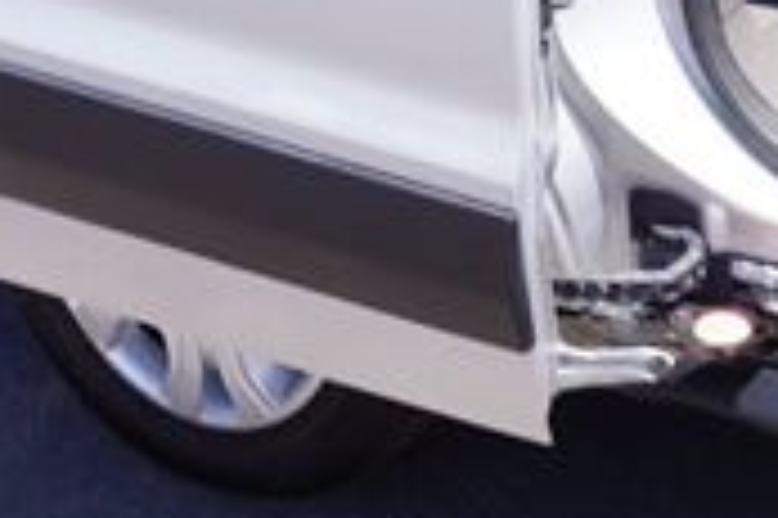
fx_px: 1922
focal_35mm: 89
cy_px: -401
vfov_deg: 13.8
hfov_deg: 21.1
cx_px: 962
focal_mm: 16
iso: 100
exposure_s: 1/80
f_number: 8
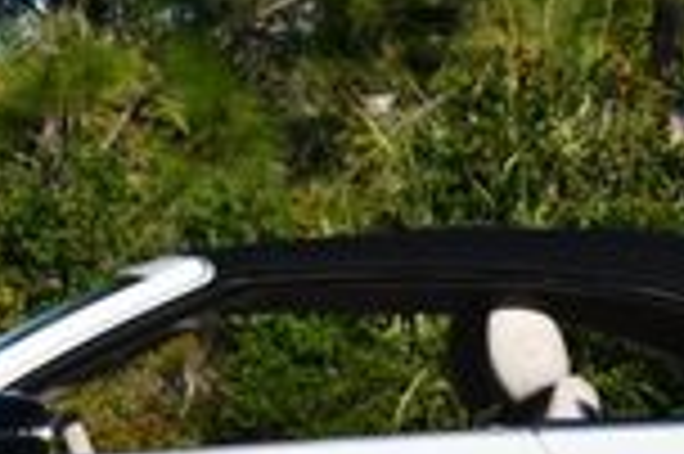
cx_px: 328
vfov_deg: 5.4
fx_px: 4802
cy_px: 216
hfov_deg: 8.1
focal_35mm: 253
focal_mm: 30
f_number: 9
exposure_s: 1/320
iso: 100
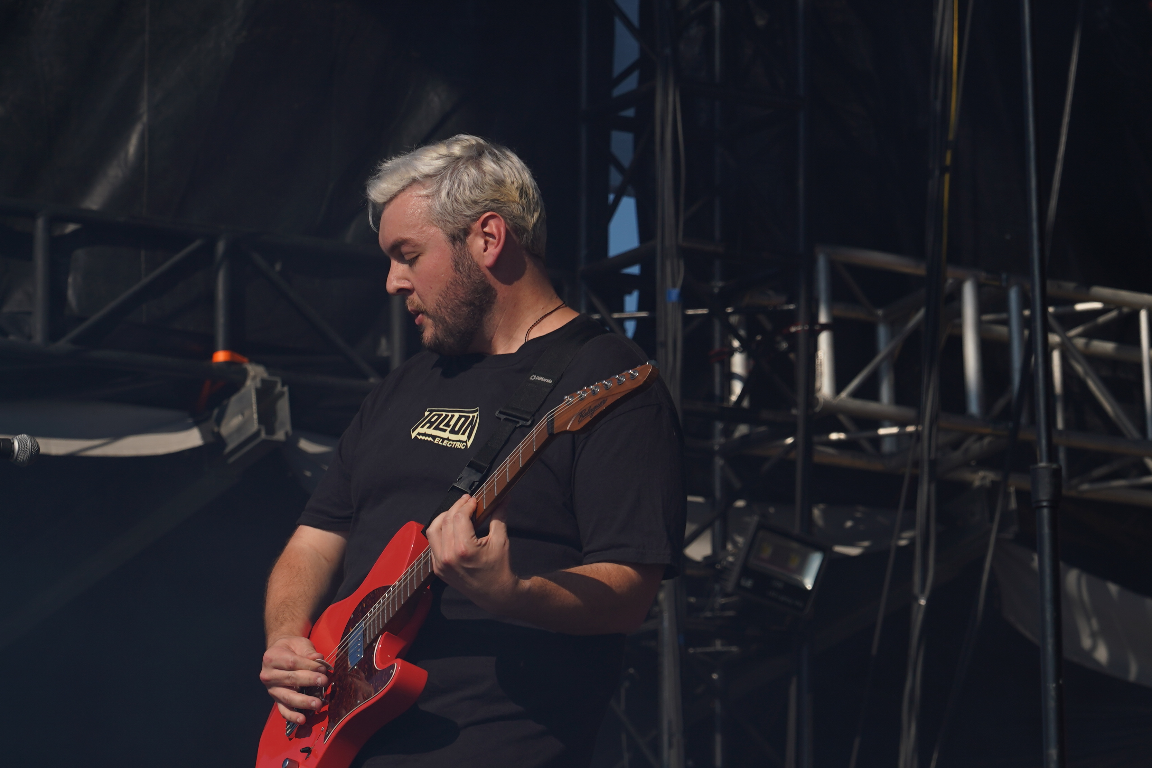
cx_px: 725
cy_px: 549
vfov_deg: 7.3
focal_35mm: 189
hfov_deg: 10.9
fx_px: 6048
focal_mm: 105
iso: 100
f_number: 8
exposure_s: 1/640
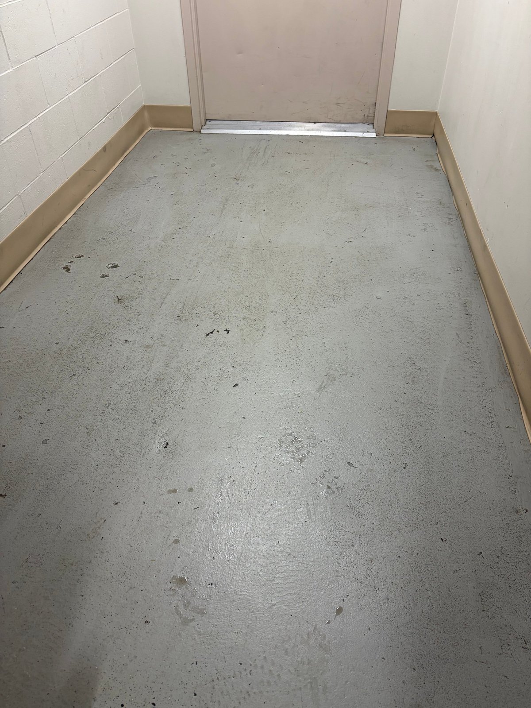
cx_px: 266
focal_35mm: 26
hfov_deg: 53.1
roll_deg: -0.9
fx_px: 532
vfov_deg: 67.3
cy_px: 354
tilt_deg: -38.7
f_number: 1.6
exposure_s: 1/60
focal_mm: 5.96
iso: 100
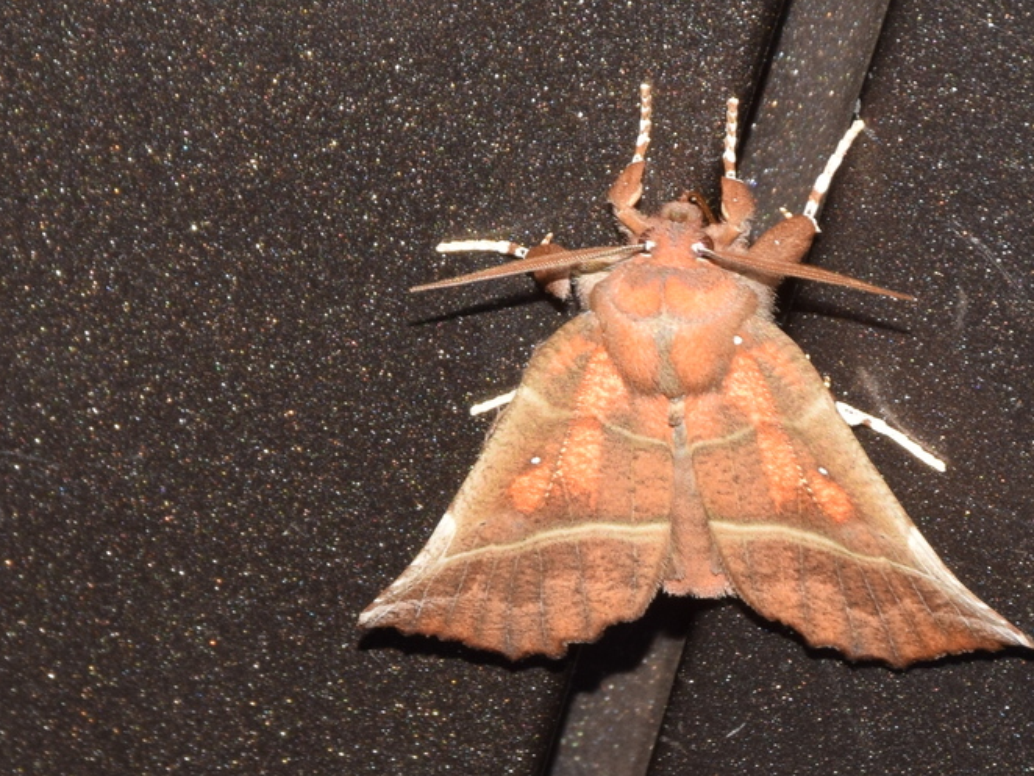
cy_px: 457
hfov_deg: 6.8
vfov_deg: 5.1
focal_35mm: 293
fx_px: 8755
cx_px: 585
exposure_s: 1/160
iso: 400
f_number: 13
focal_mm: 140
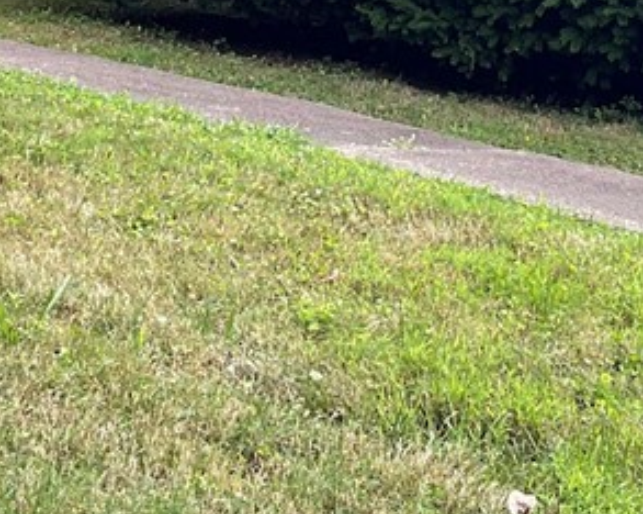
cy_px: -169
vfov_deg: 14.8
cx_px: 349
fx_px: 1883
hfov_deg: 19.4
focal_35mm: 99
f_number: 1.8
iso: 16
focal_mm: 3
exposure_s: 1/279
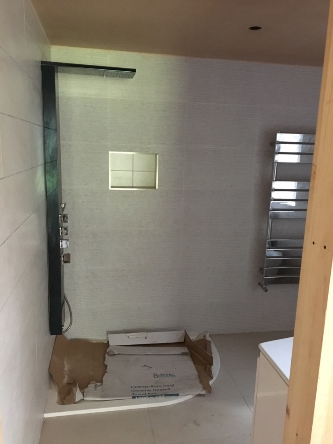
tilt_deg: -11.2
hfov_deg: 48.2
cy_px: 222
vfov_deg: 61.7
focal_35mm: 29
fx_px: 372
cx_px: 166
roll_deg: -2.9
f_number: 2.2
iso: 320
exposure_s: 1/17
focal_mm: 4.15
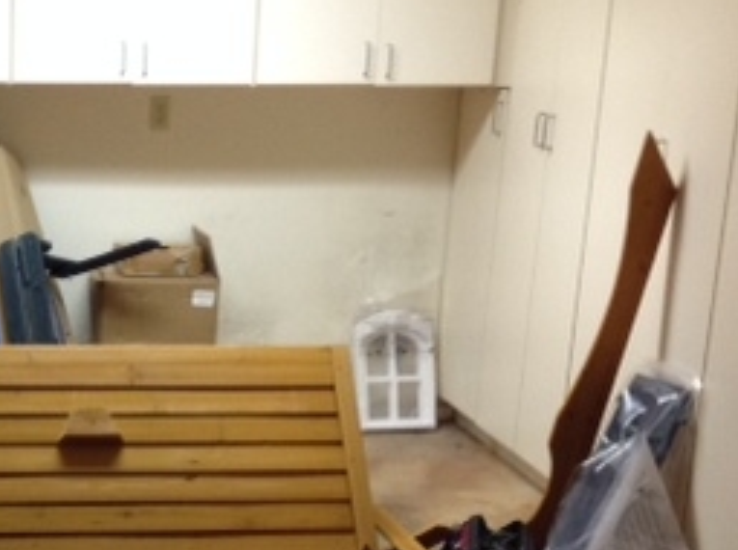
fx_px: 1872
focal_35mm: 88
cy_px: 518
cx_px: 32
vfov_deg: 16.4
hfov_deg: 21.6
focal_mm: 4.28
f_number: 2.4
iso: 125
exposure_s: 1/15
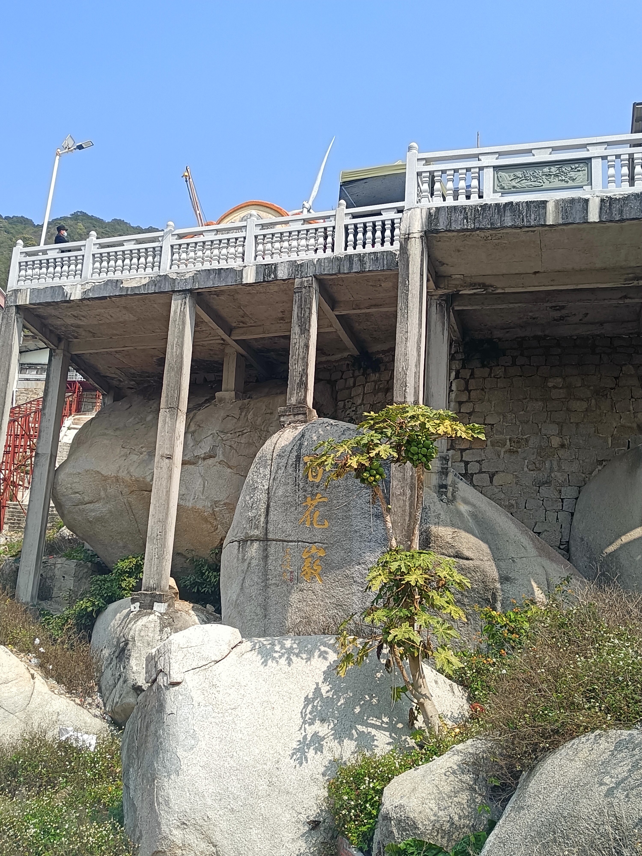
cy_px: 428
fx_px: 940
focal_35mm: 38
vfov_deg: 49.0
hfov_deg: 37.7
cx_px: 321
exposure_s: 1/801
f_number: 1.8
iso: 103
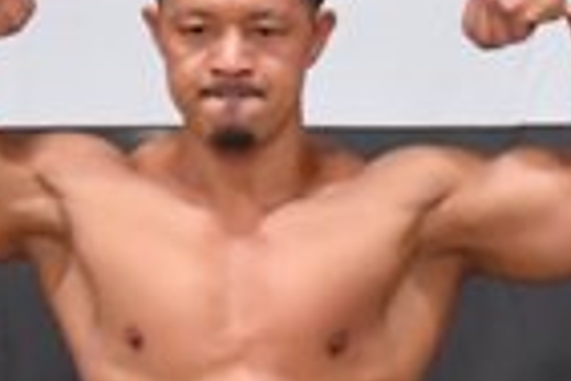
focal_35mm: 1189
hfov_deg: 1.7
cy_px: 661
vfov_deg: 1.2
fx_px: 18857
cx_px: 152
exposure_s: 1/400
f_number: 5.6
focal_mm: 145
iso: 6400
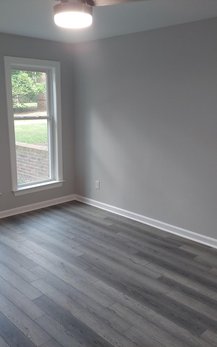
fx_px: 322
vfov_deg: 56.7
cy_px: 174
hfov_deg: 37.2
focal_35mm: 34
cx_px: 91
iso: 160
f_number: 1.8
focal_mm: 5.23
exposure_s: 1/60
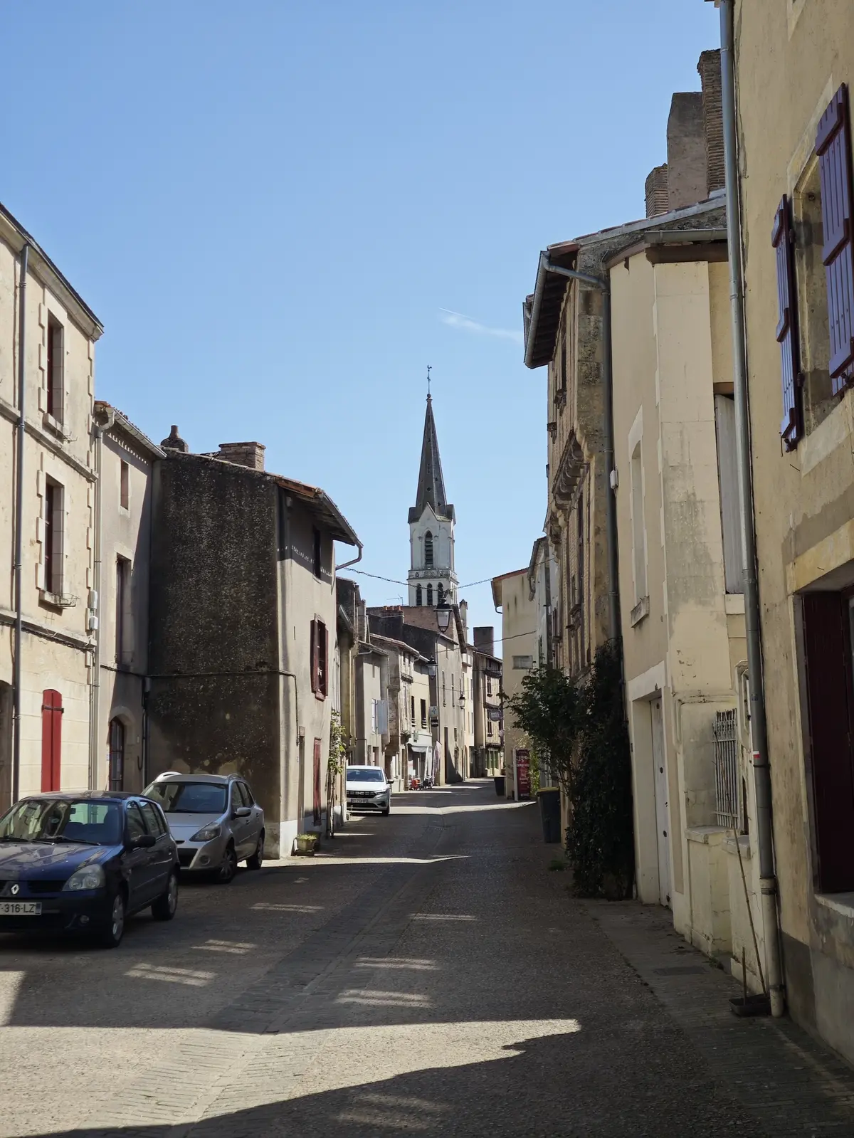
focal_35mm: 46
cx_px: 427
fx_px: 1513
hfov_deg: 31.5
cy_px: 569
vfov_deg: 41.2
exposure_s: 1/2456
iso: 50
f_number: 1.6
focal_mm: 6.55
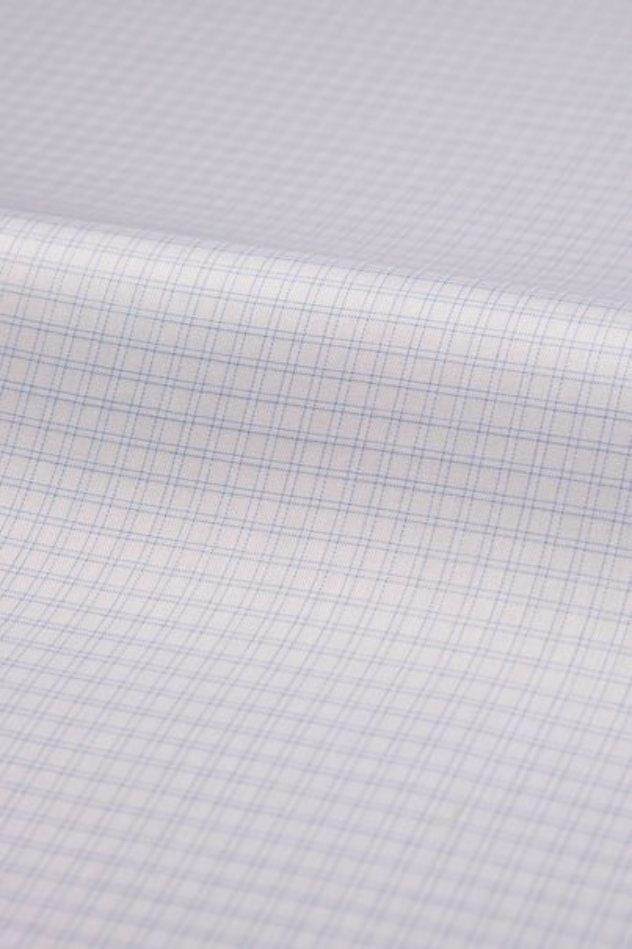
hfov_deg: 16.1
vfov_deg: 23.9
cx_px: 316
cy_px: 474
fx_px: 2239
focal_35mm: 85
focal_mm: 85
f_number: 8
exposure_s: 1/100
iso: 160
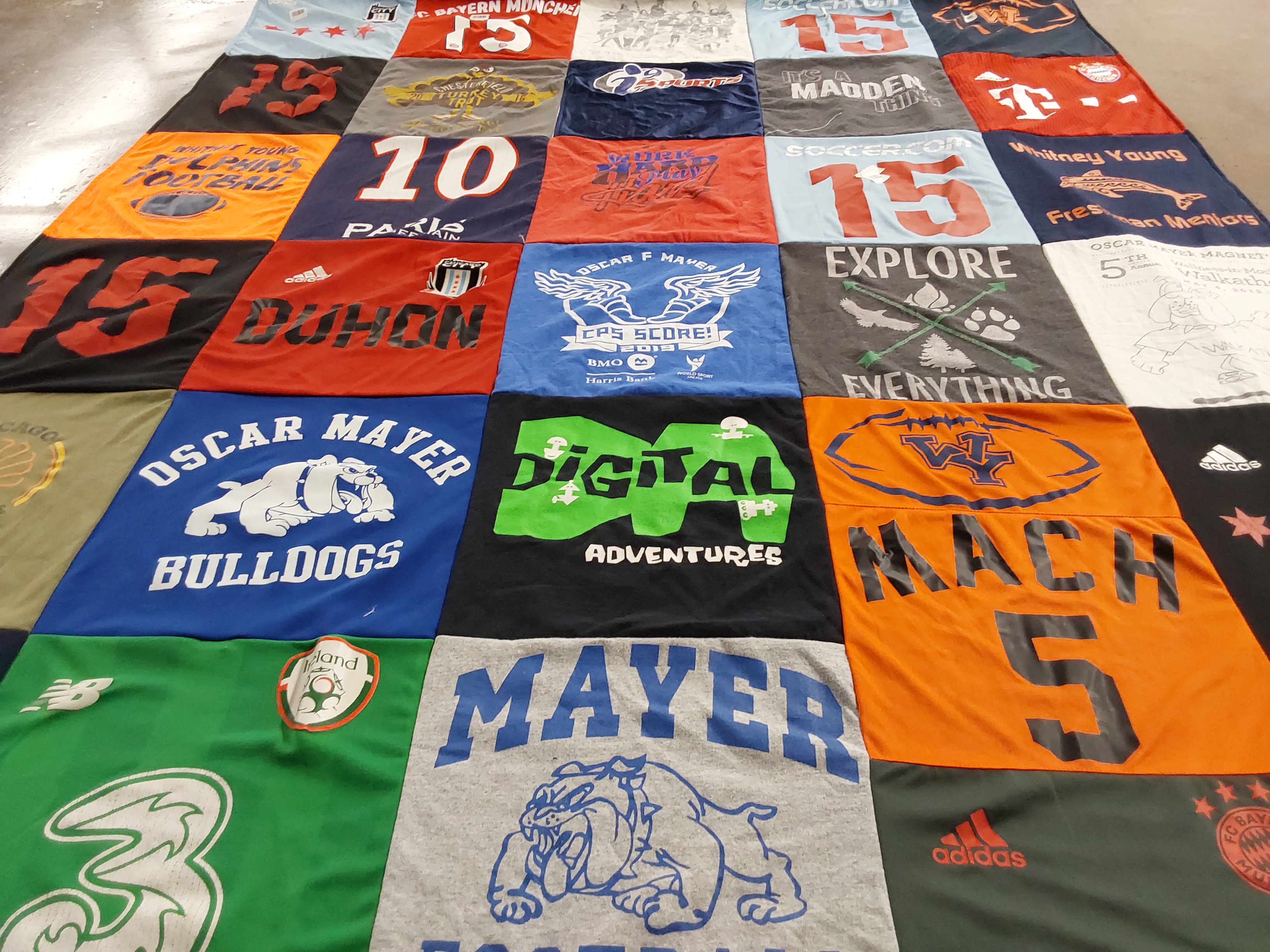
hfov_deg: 63.4
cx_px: 635
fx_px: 1027
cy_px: 476
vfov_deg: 49.7
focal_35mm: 28
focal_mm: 2.91
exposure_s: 1/60
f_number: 1.9
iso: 160
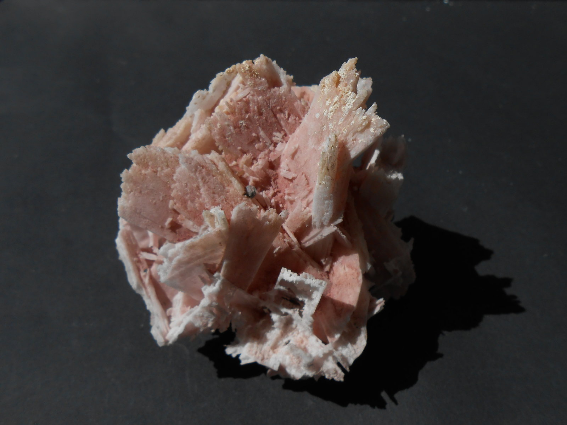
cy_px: 212
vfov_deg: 53.1
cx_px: 284
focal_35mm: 26
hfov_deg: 67.3
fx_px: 426
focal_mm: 4.6
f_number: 11.5
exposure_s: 1/250
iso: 100
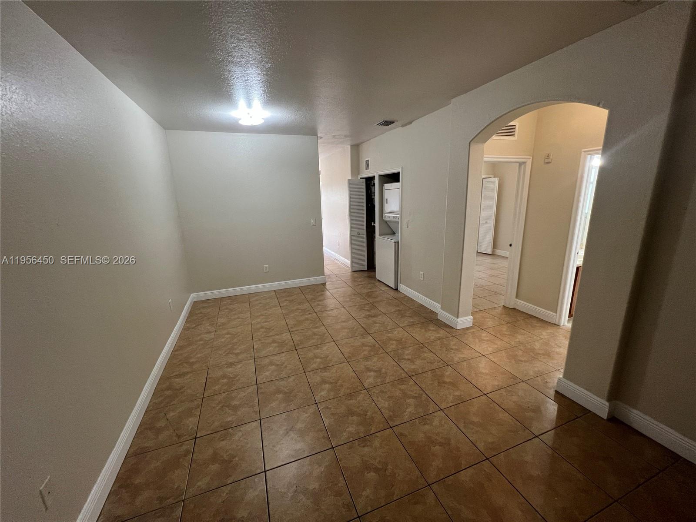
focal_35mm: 13
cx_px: 348
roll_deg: +1.5
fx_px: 261
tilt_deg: -14.0
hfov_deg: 106.2
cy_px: 261
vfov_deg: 89.9
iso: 250
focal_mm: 1.57
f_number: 1.8
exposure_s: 1/60
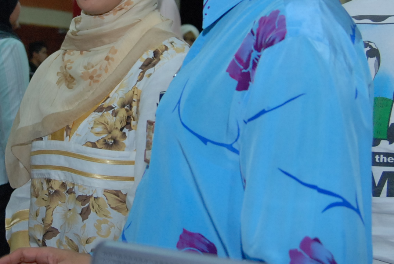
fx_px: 888
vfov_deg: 16.9
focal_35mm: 81
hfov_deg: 24.5
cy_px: 77
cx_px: 68
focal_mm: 20
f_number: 2.8
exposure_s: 1/80
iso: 500
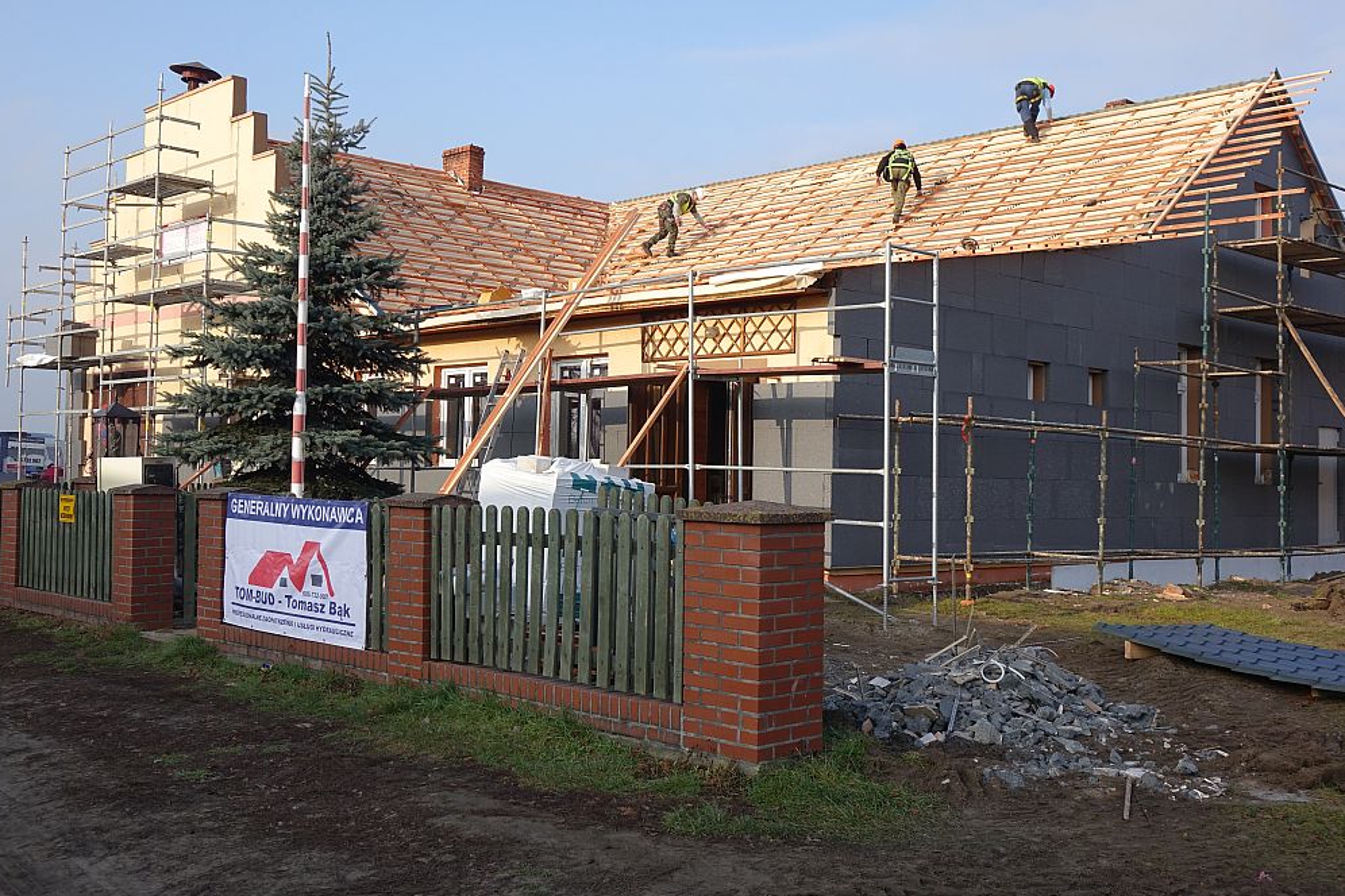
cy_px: 438
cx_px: 659
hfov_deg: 51.9
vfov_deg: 35.9
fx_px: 1382
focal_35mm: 37
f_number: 4
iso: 125
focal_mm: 13.37
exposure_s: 1/500
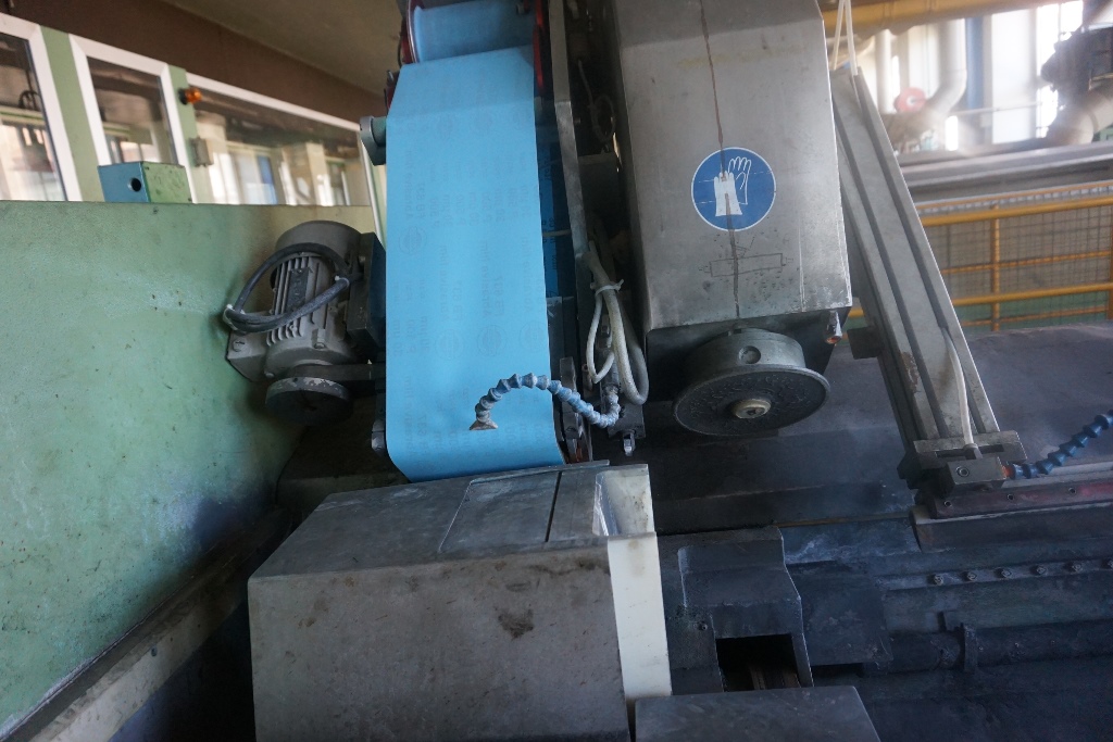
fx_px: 742
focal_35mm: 24
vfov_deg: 53.1
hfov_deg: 73.7
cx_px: 556
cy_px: 371
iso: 1600
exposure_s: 1/160
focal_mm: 16
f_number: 3.5
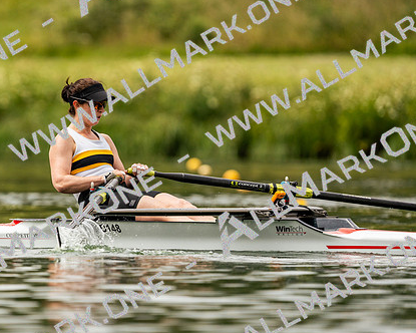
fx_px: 8261
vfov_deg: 2.3
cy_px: 164
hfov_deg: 2.9
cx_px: 132
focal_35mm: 671
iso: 320
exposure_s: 1/2000
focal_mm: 512
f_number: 6.3
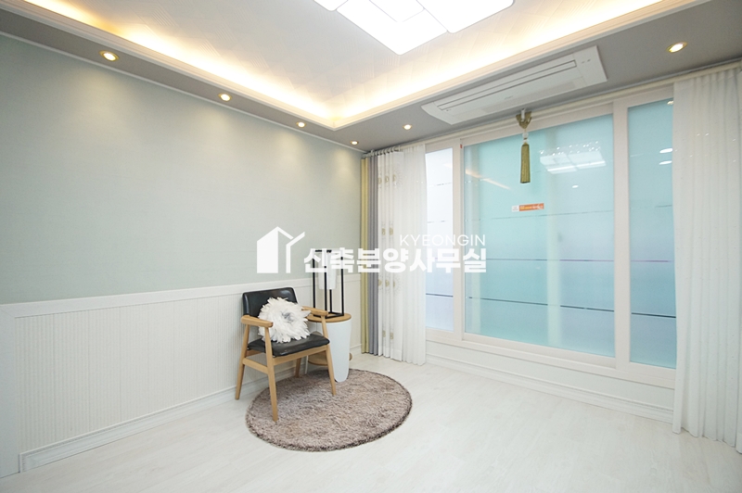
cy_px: 246
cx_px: 371
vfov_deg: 77.2
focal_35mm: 15
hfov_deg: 100.4
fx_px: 309
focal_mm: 10
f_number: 3.5
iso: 800
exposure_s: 1/160
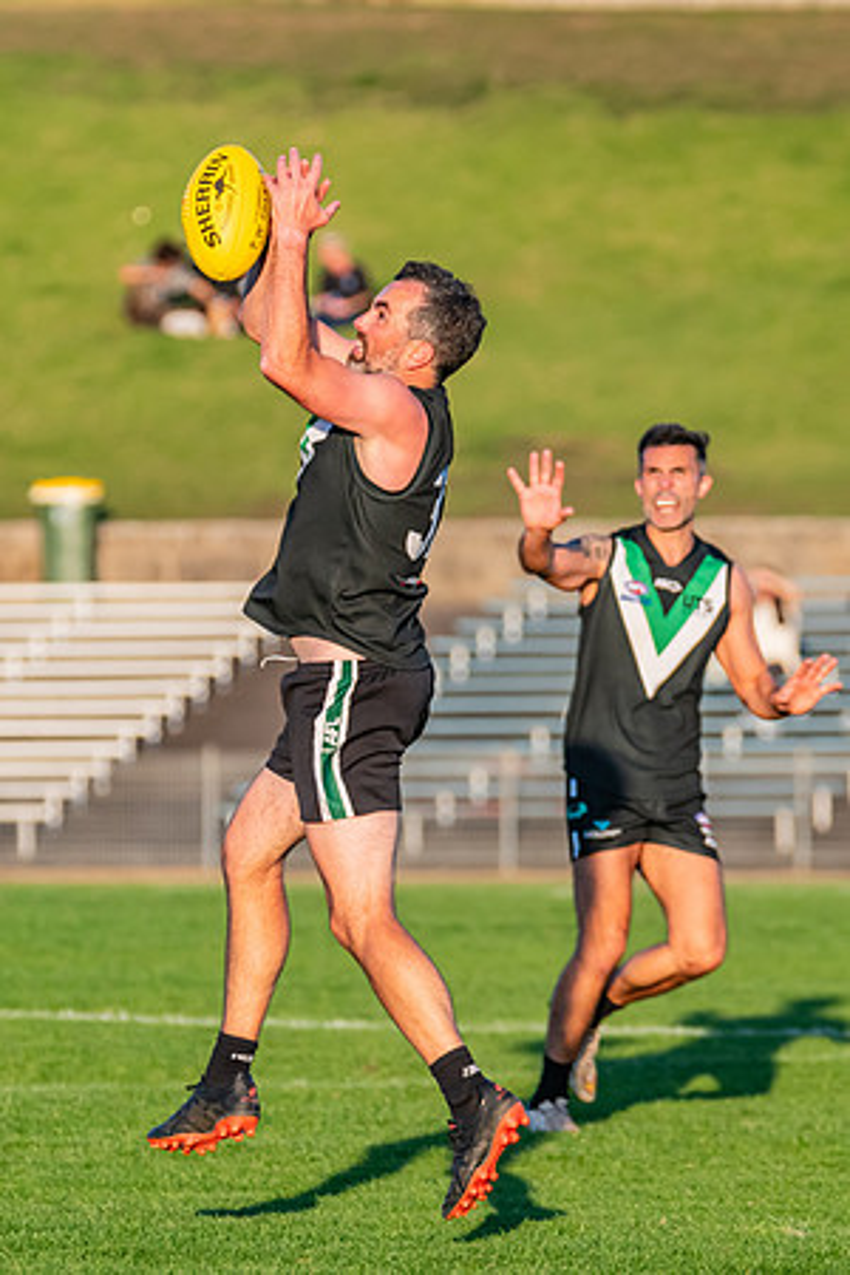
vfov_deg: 3.8
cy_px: 495
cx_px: 360
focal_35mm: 536
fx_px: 18993
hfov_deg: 2.6
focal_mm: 290
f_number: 6.3
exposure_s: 1/1600
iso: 800
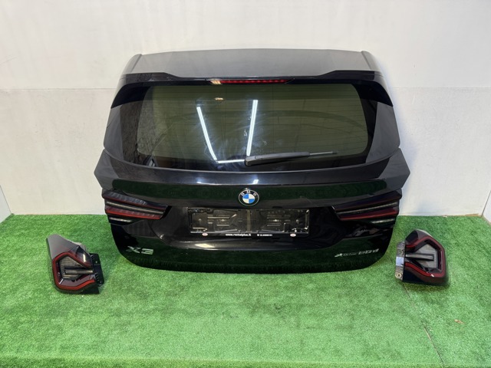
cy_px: 184
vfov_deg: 56.8
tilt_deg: -28.2
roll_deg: +2.3
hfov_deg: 71.6
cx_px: 246
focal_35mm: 24
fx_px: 340
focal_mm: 6.76
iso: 125
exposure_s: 1/100
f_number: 1.78
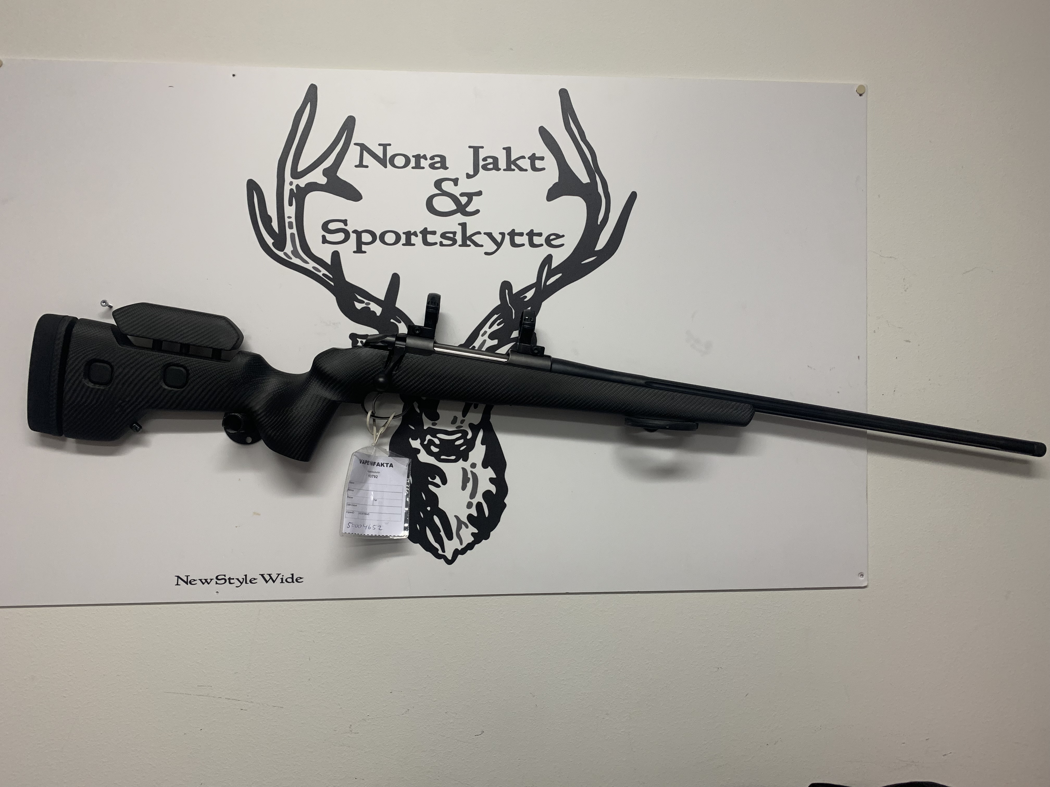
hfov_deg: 67.3
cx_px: 525
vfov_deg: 53.1
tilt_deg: -0.9
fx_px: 789
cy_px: 394
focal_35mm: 26
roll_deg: +0.0
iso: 100
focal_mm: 4.25
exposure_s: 1/111
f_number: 1.8
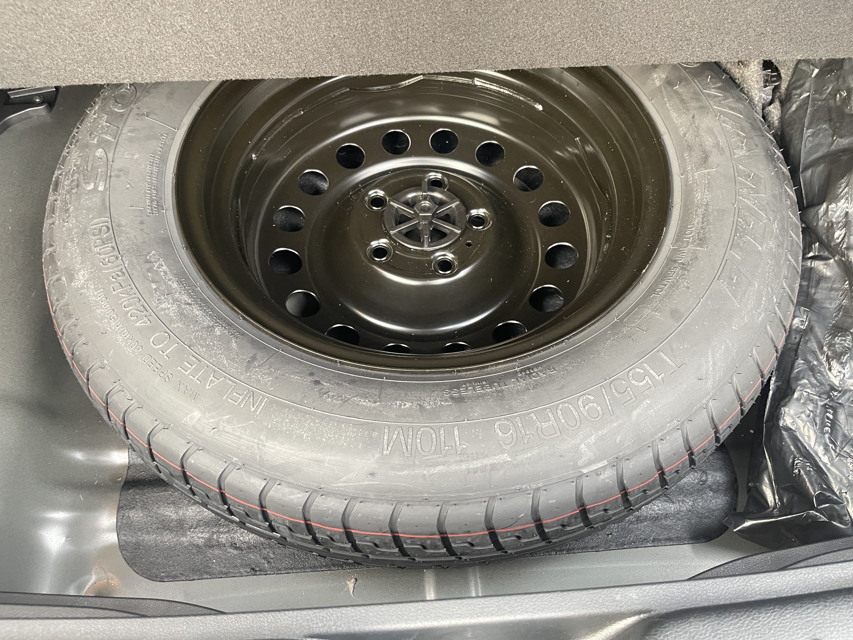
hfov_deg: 69.4
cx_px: 426
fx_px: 616
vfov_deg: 54.9
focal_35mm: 25
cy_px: 320
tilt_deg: -59.3
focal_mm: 5.1
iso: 500
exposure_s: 1/50
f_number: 1.6
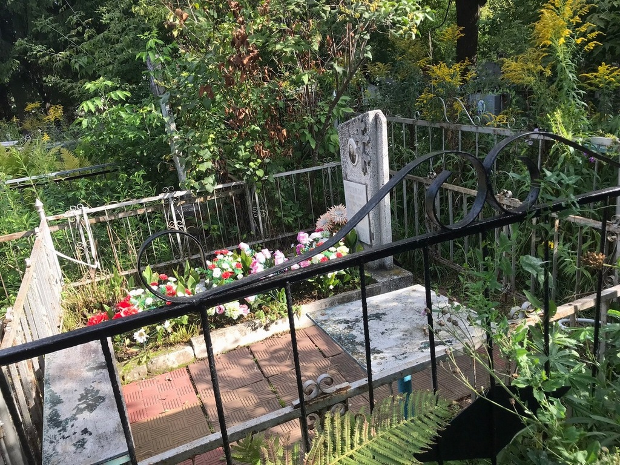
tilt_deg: -17.2
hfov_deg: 63.4
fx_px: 502
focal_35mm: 28
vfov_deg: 49.7
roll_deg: +8.1
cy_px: 232
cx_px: 310
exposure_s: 1/378
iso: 20
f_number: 1.8
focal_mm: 3.99
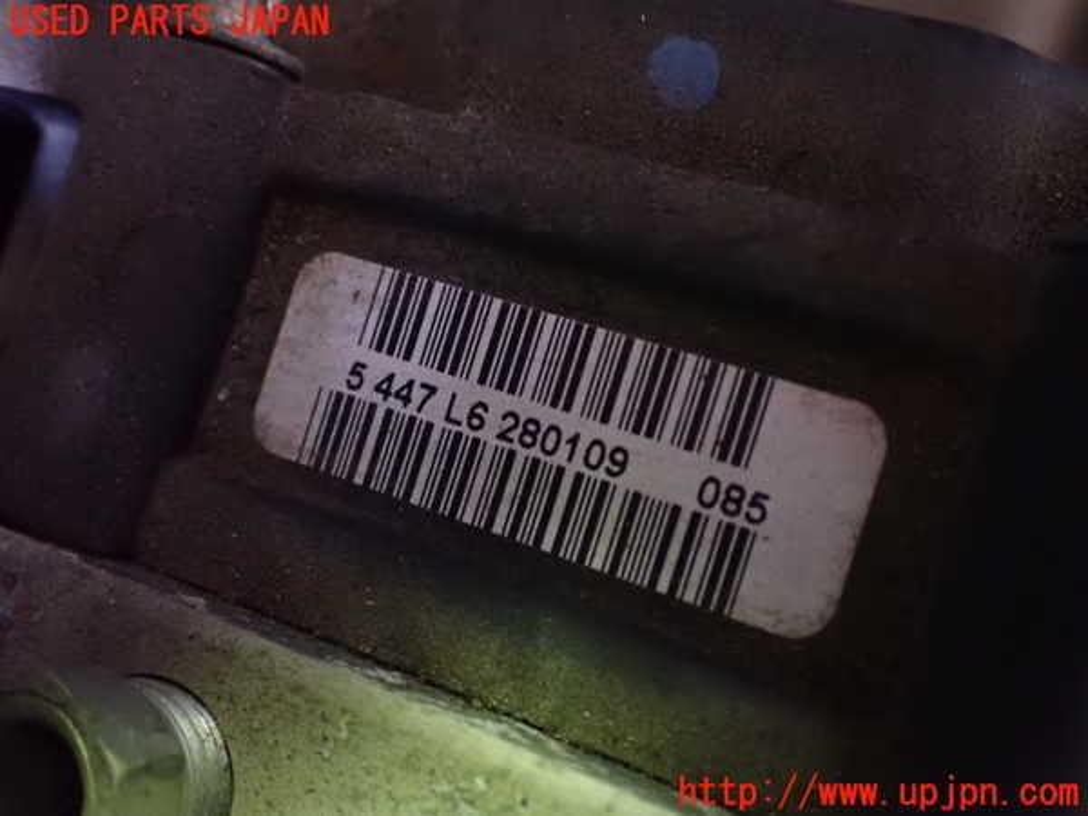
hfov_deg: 40.4
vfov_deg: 30.9
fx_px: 1477
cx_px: 544
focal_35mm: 47
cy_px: 408
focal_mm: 8.4
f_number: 3.1
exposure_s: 1/8
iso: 1600
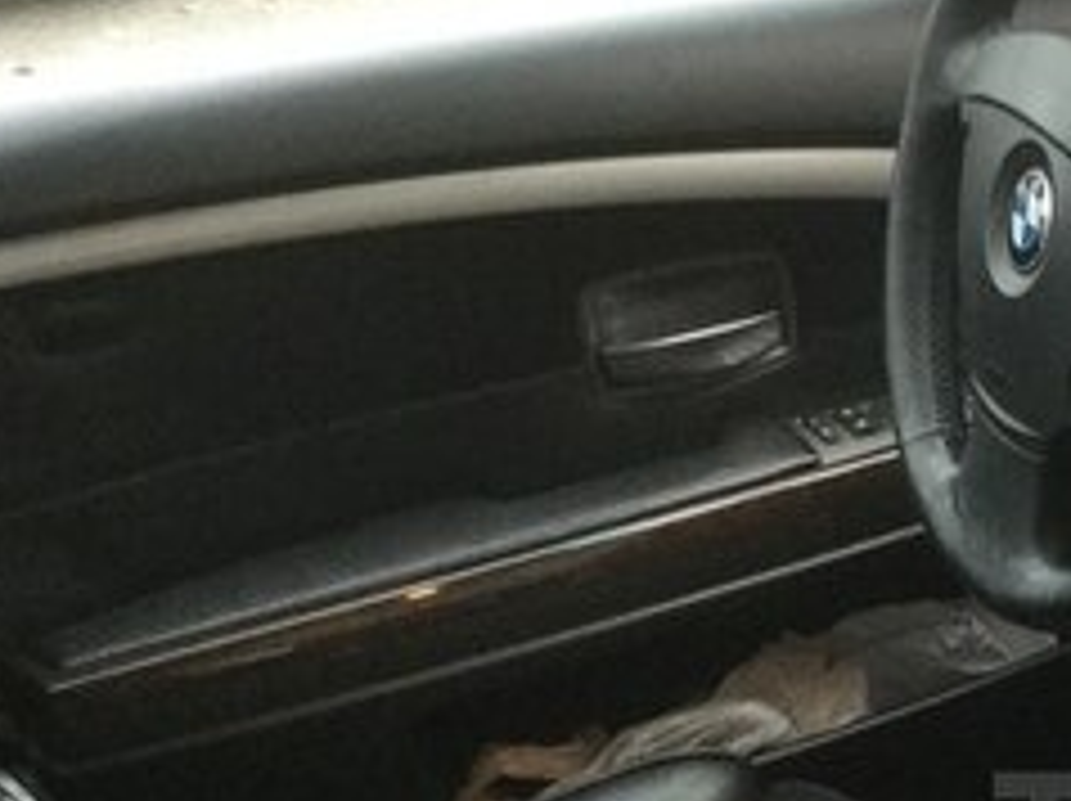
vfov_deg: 16.7
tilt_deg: -31.7
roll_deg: +2.3
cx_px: 1454
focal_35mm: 86
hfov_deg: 20.5
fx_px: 2658
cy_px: 839
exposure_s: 1/33
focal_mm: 3.3
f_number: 2.4
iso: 125
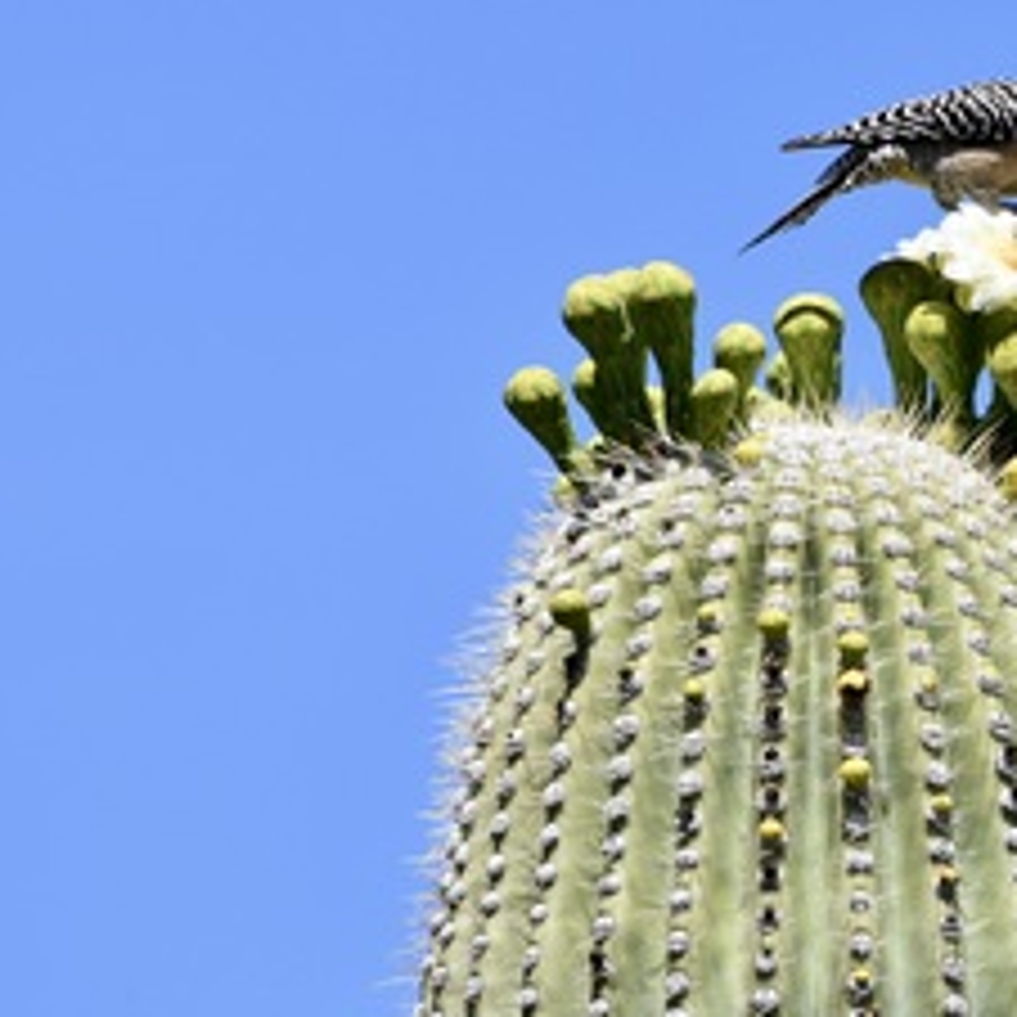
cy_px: 380
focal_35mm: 694
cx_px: 1098
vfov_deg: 2.5
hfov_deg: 2.5
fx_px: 23068
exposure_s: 1/1000
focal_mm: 220
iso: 280
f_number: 8
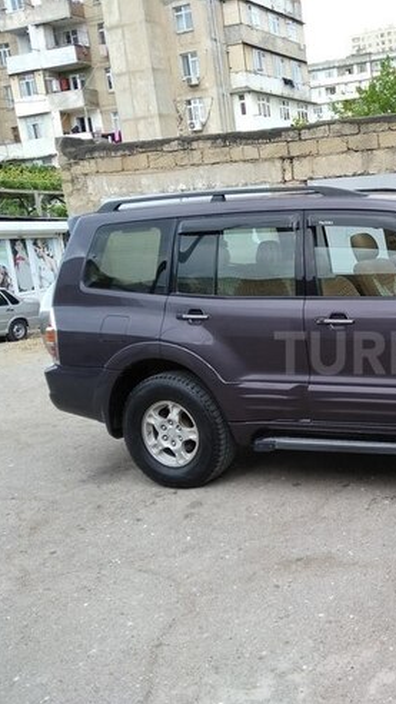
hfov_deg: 28.7
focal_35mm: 38
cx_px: 420
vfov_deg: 52.8
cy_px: 353
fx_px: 709
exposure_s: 1/264
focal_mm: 3.82
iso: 125
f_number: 2.2
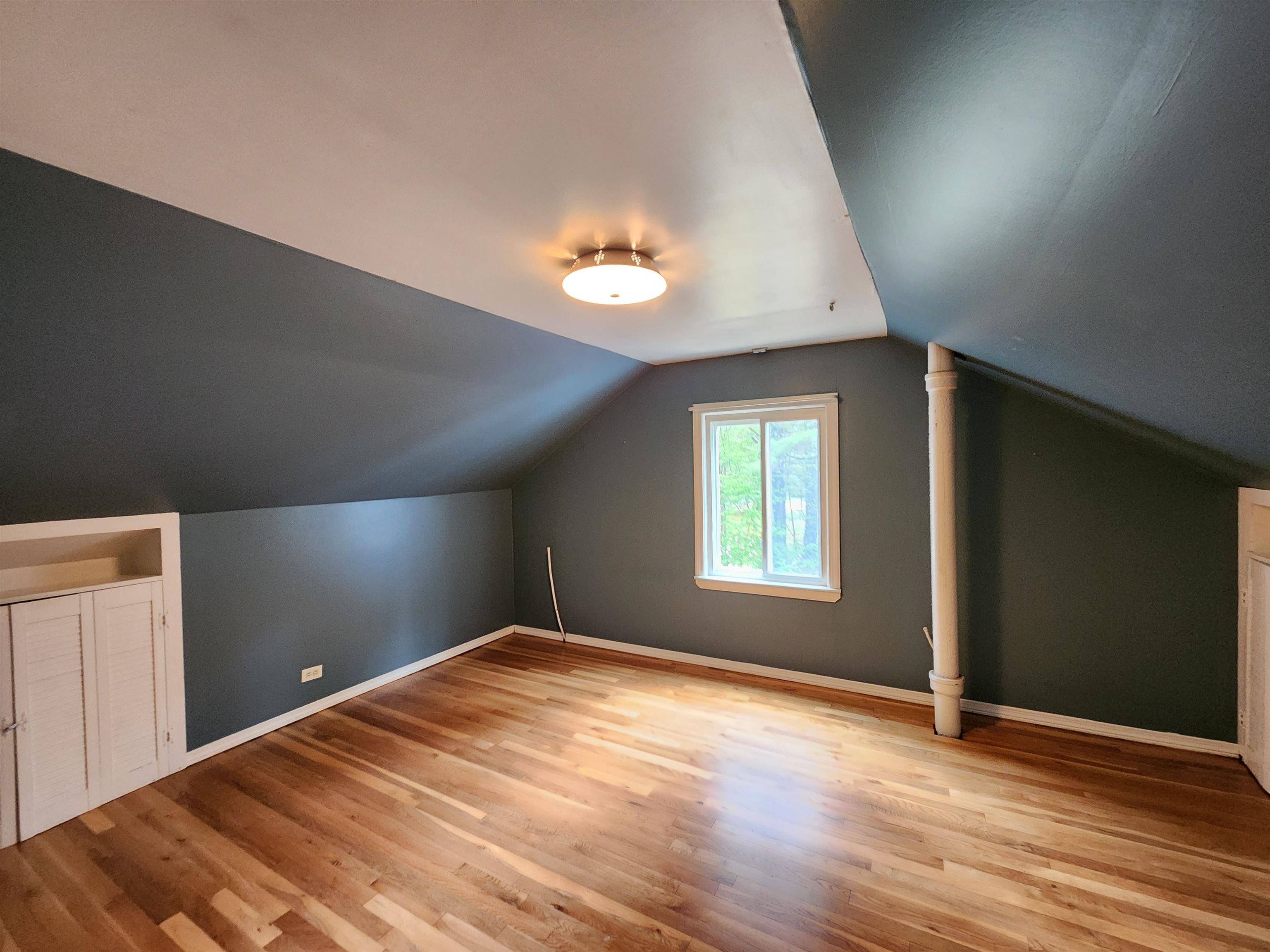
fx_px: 477
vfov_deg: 89.9
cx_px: 635
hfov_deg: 106.2
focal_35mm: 13
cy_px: 476
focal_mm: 2.2
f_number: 2.2
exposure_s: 1/24
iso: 640
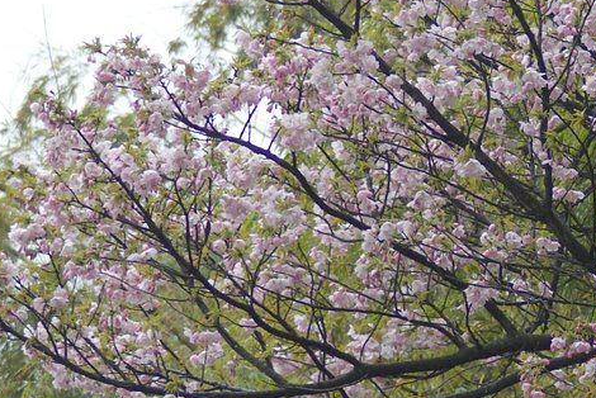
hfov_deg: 6.3
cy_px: 113
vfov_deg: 4.2
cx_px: 469
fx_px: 5417
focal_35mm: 327
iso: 800
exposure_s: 1/400
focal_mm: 100
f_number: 8
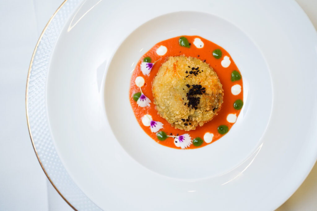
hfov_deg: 54.4
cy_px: 106
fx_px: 308
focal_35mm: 35
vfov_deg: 37.9
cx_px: 158
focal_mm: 35
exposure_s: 1/125
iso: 1250
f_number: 5
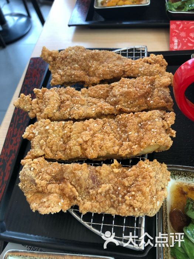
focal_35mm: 28
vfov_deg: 63.4
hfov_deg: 49.7
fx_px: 209
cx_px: 97
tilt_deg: -55.6
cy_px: 130
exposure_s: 1/50
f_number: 1.8
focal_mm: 3.99
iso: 25
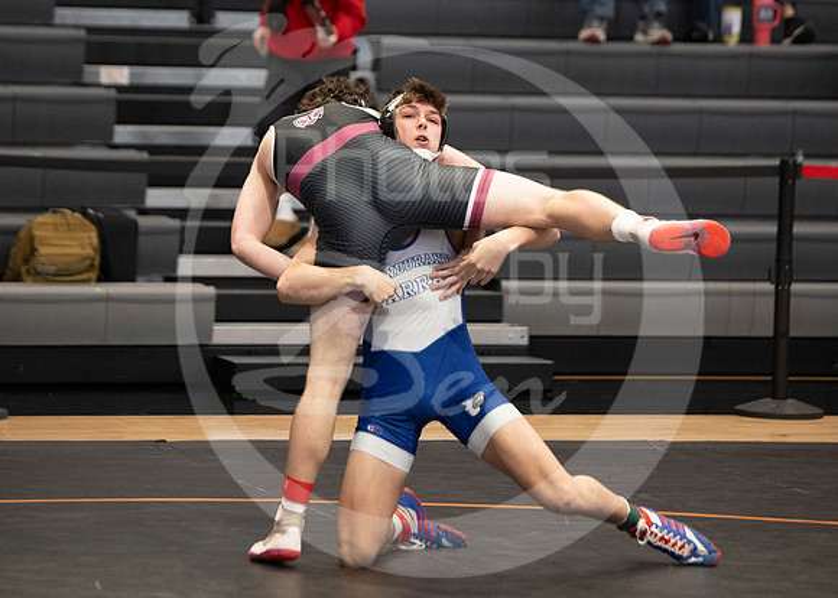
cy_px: 193
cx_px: 385
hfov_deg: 9.7
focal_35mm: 208
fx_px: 4941
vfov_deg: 6.9
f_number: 2.8
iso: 3200
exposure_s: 1/1000
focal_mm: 140
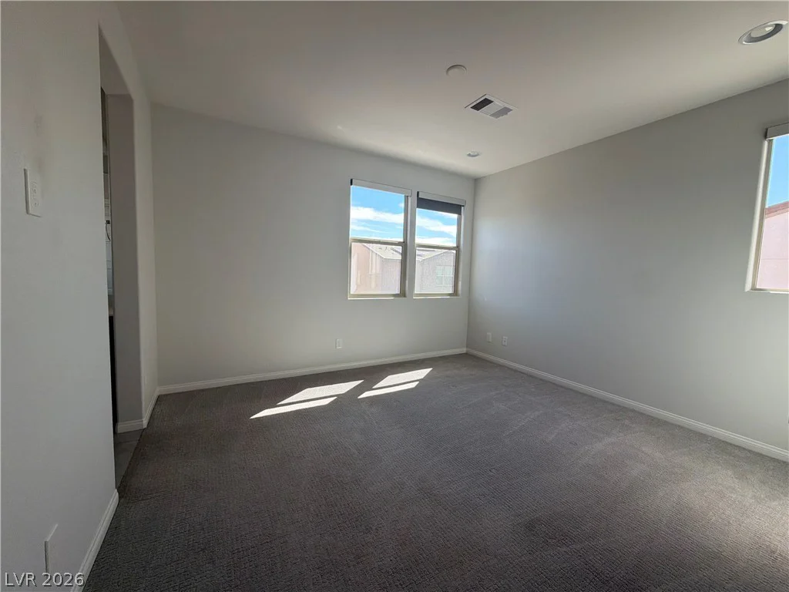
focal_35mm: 14
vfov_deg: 85.7
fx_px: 319
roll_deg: -1.3
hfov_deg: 102.1
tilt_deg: -4.9
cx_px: 394
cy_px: 296
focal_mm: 2.22
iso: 50
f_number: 2.2
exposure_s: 1/143
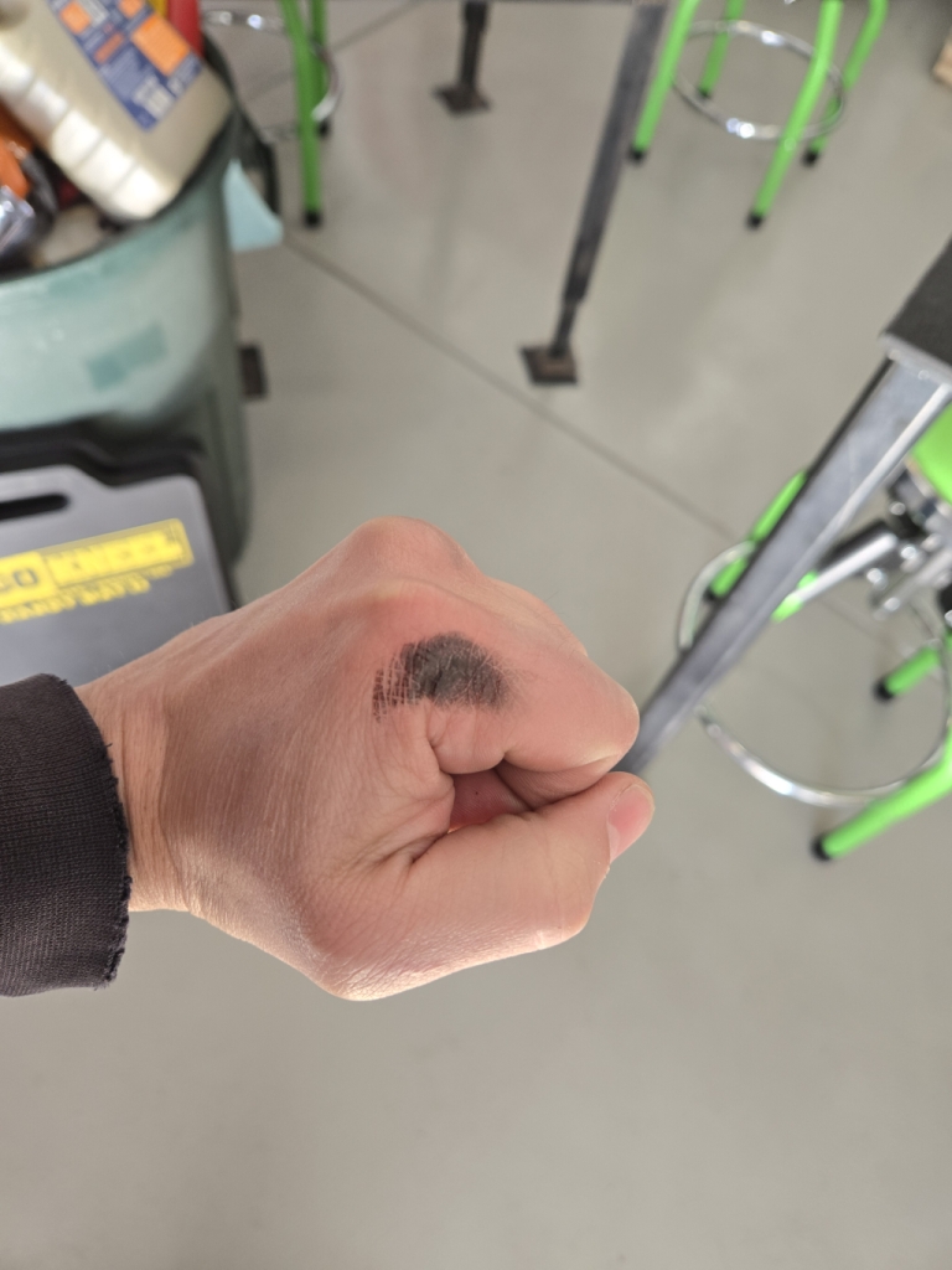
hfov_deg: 58.9
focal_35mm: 23
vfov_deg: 73.9
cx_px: 476
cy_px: 635
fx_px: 843
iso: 125
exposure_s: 1/180
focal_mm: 5.4
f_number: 1.8
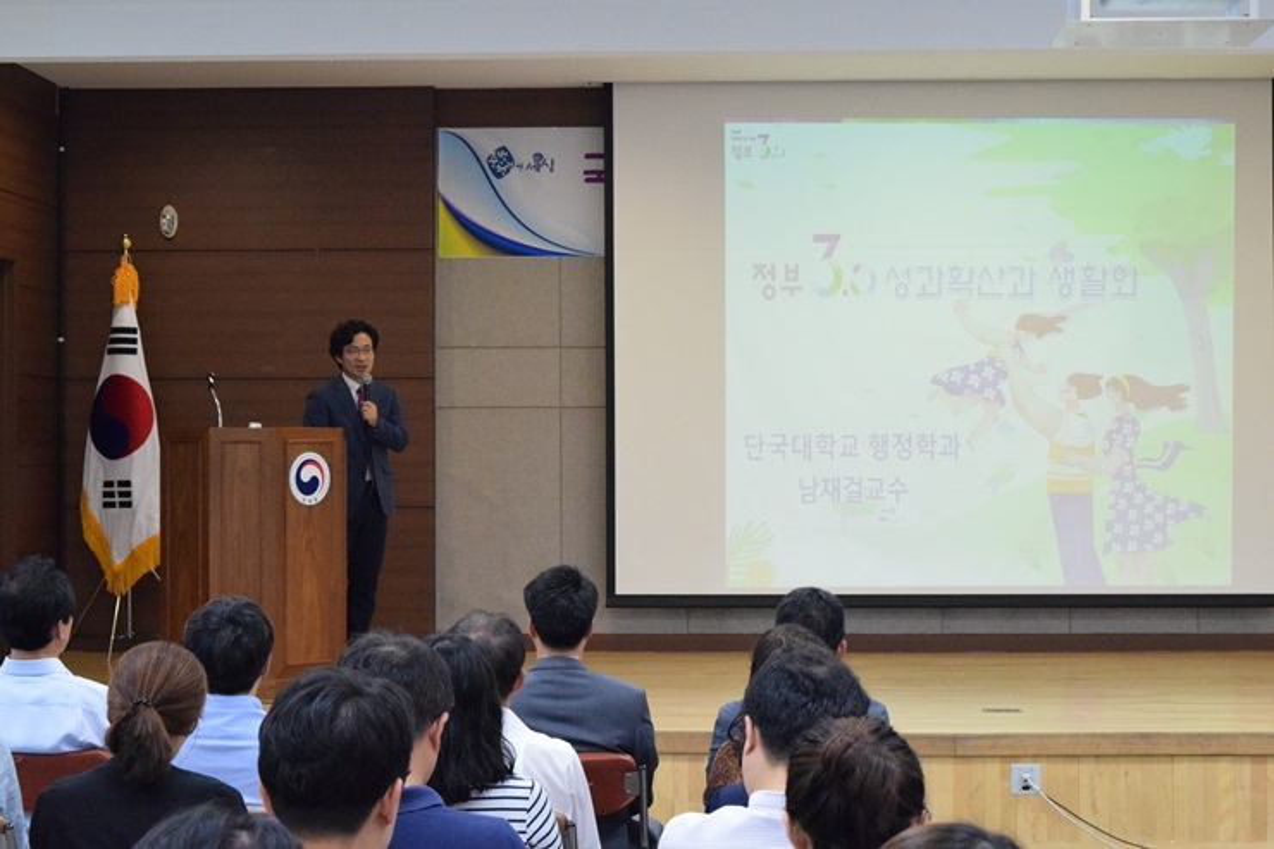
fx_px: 2547
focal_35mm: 72
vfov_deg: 18.9
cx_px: 637
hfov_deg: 28.1
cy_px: 424
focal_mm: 48
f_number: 9
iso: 6400
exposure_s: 1/125
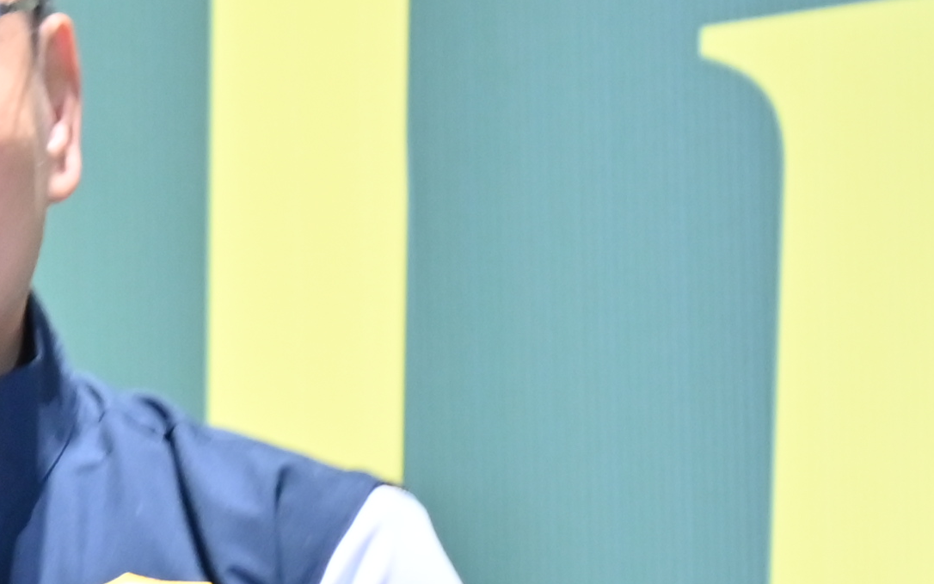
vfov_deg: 2.4
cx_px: -246
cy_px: 852
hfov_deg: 3.9
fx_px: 13721
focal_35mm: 539
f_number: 4
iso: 1250
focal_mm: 95
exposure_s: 1/125
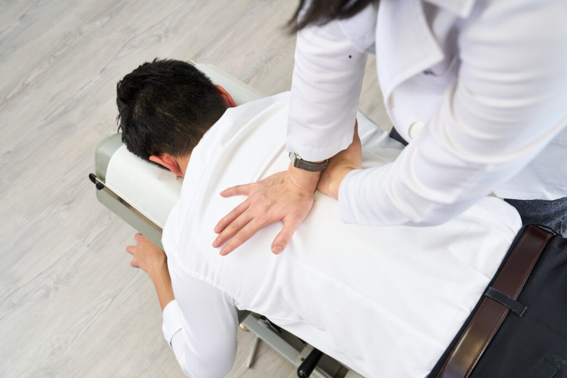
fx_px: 583
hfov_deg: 51.9
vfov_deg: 36.0
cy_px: 189
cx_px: 284
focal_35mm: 37
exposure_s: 1/40
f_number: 5.6
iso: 100
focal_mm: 37
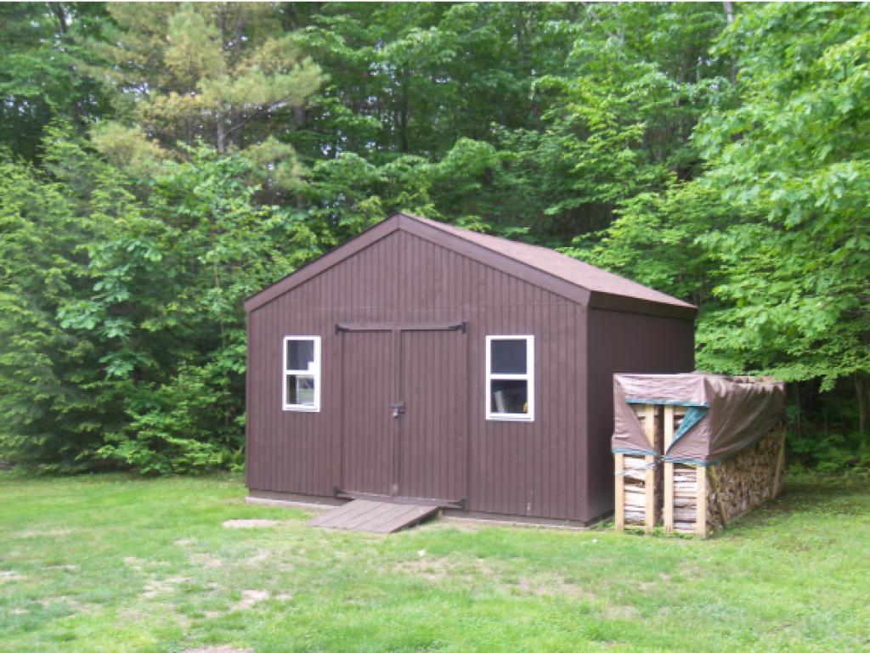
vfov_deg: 38.7
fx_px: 930
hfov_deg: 50.1
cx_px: 435
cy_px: 326
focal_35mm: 37
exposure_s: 1/50
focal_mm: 7.8
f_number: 3.2
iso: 50
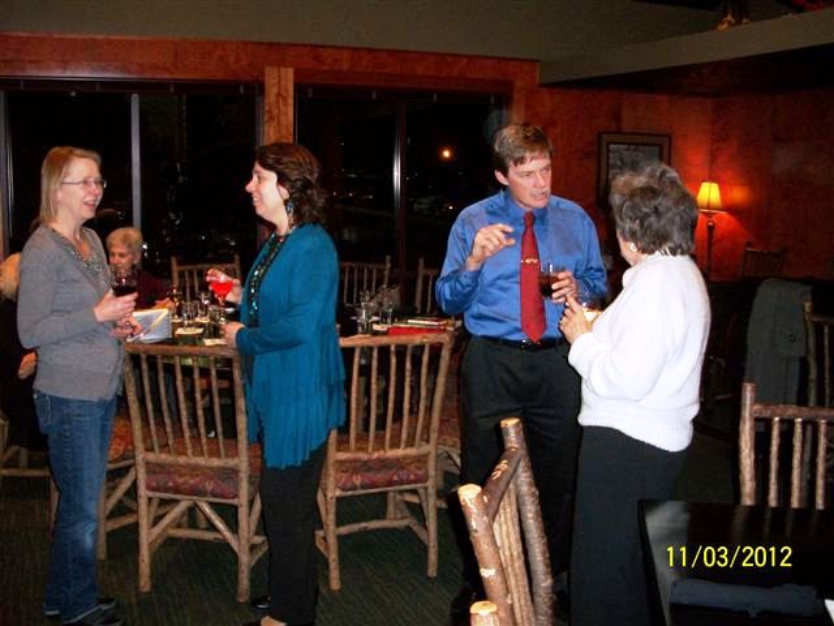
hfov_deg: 52.6
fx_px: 843
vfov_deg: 40.7
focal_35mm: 35
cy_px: 313
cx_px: 417
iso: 320
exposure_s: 1/30
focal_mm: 6.3
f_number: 3.1
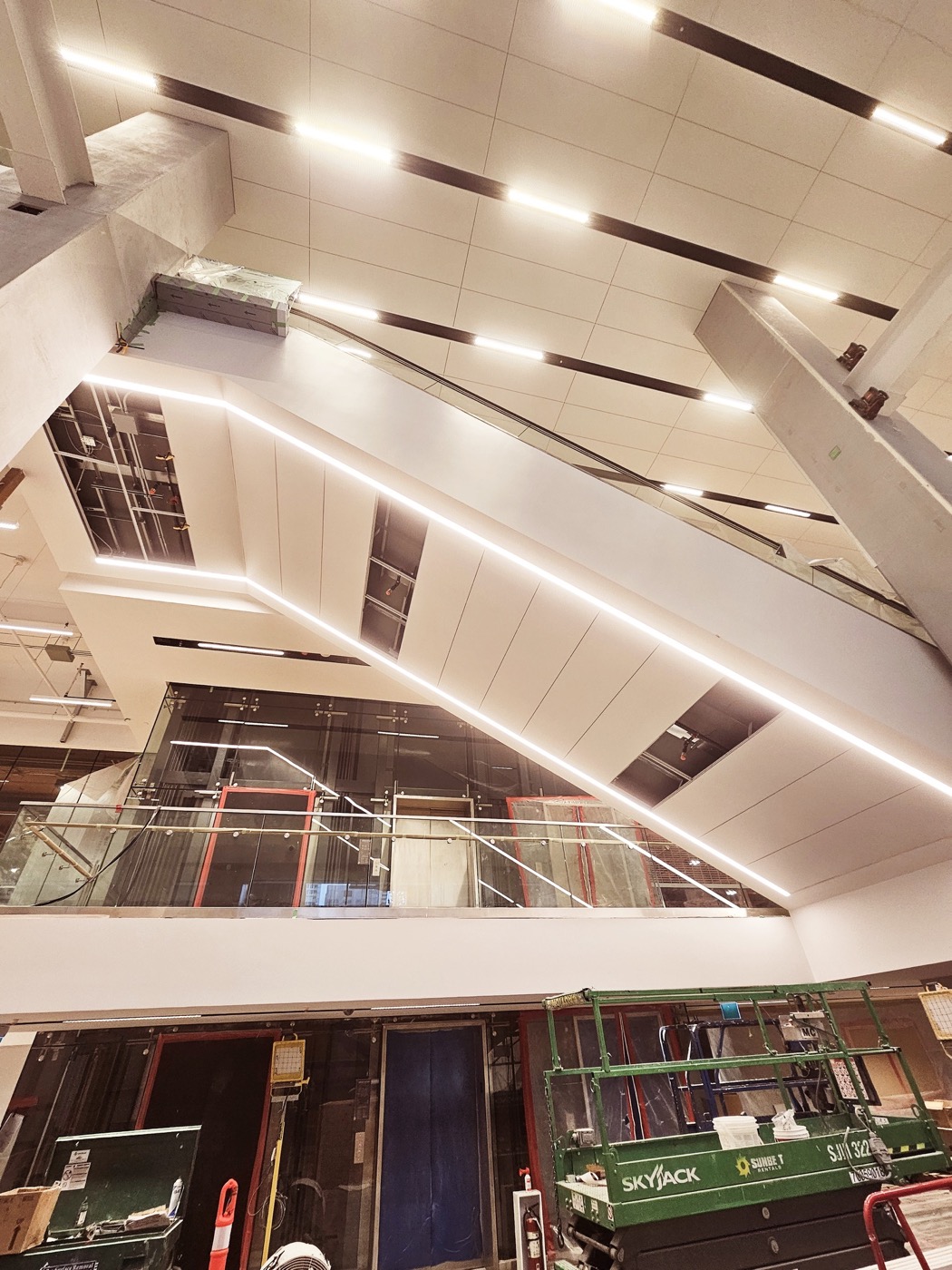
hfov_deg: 89.9
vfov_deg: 106.2
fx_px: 477
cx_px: 476
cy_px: 635
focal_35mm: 13
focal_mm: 2.2
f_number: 2.2
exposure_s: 1/50
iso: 80
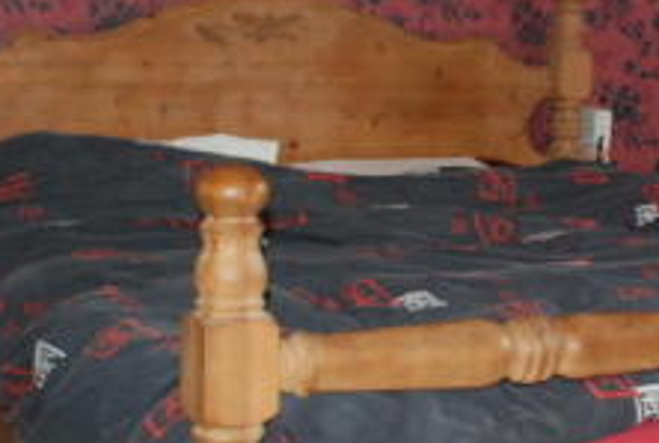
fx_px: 1779
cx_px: 564
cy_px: 216
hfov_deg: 20.6
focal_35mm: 97
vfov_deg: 14.2
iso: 640
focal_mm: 22
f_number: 4.5
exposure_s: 1/60
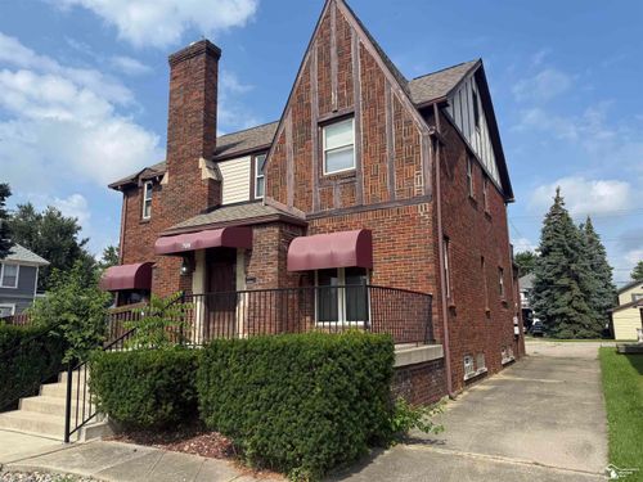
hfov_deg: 71.6
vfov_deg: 56.8
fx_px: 446
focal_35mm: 24
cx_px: 322
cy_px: 241
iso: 80
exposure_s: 1/4673
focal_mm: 6.76
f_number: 1.78
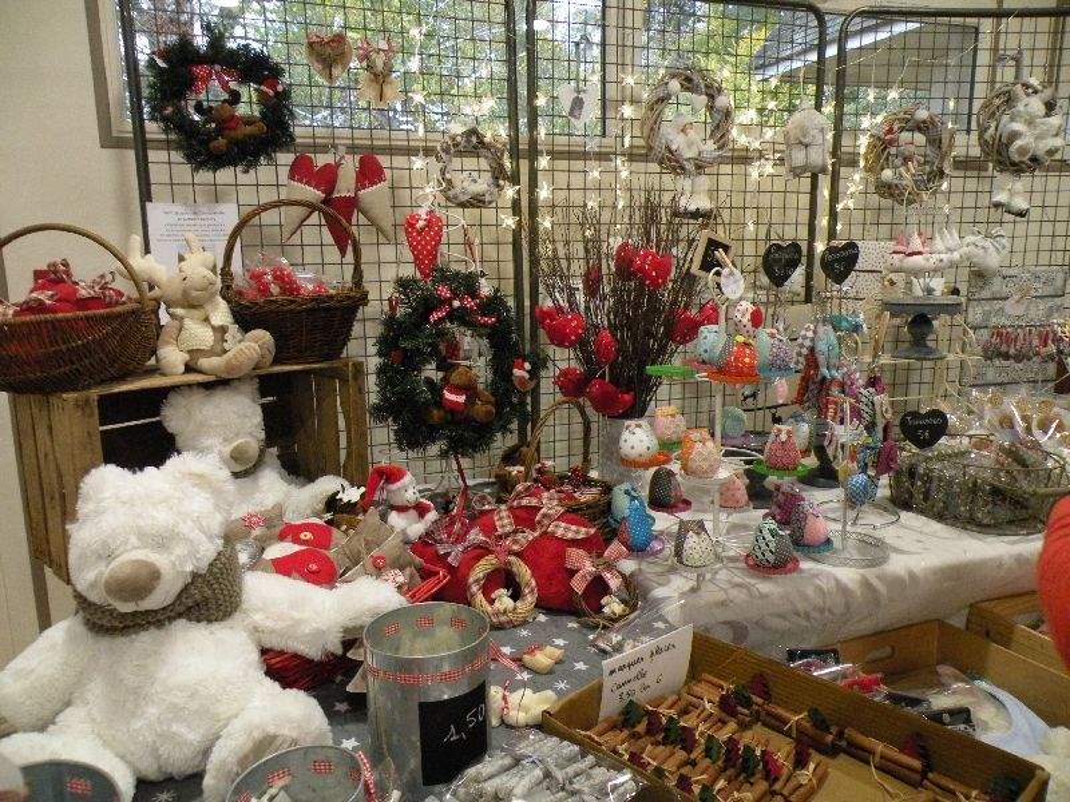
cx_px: 535
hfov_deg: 65.3
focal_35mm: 27
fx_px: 835
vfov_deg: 51.4
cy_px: 401
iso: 400
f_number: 2.8
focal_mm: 4.7
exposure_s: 1/60
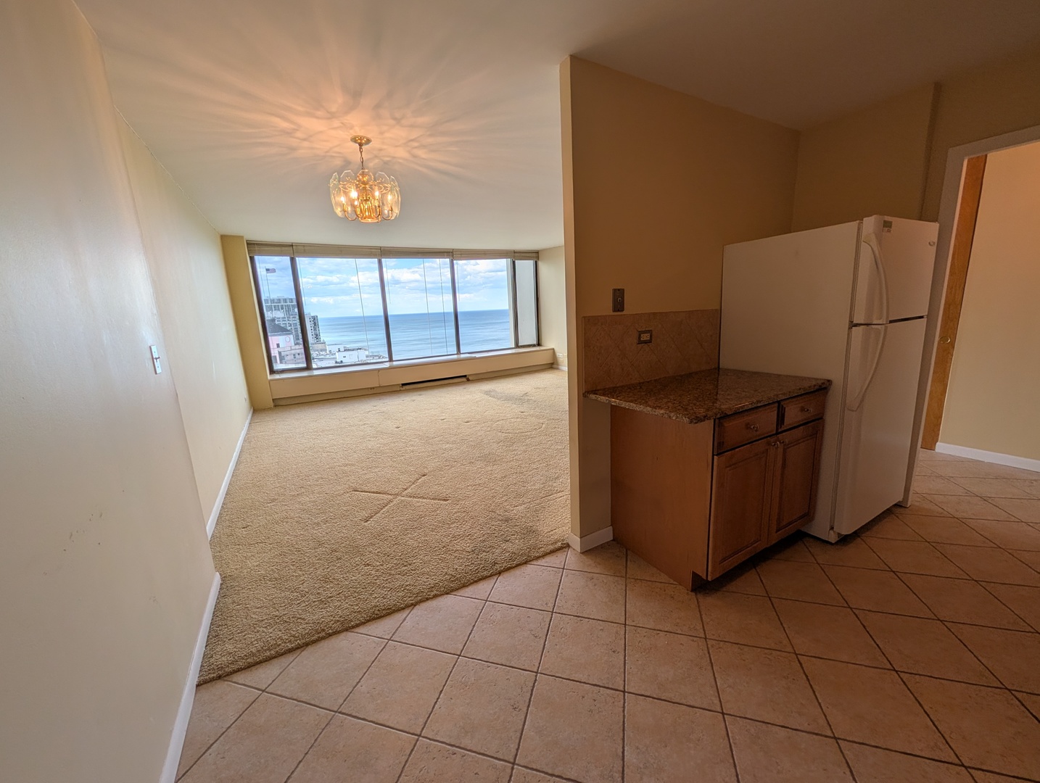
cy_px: 392
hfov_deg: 110.5
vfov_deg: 94.7
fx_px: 361
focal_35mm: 12
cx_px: 520
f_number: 1.7
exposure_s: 1/1220
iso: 51
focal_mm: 2.02
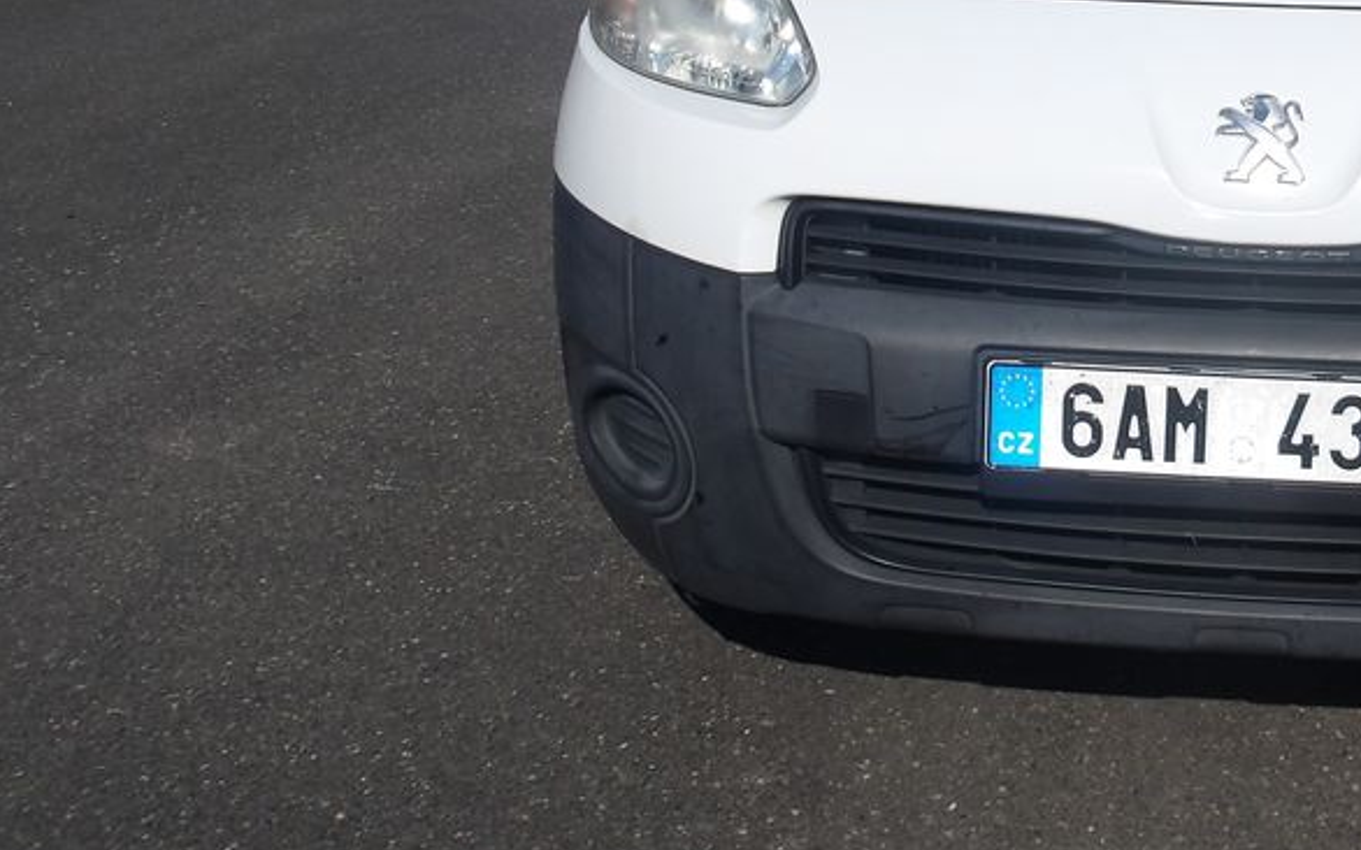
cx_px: 1126
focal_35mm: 50
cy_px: 16
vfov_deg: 24.7
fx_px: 1854
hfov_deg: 38.5
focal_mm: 4.9
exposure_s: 1/289
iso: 100
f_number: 10.4
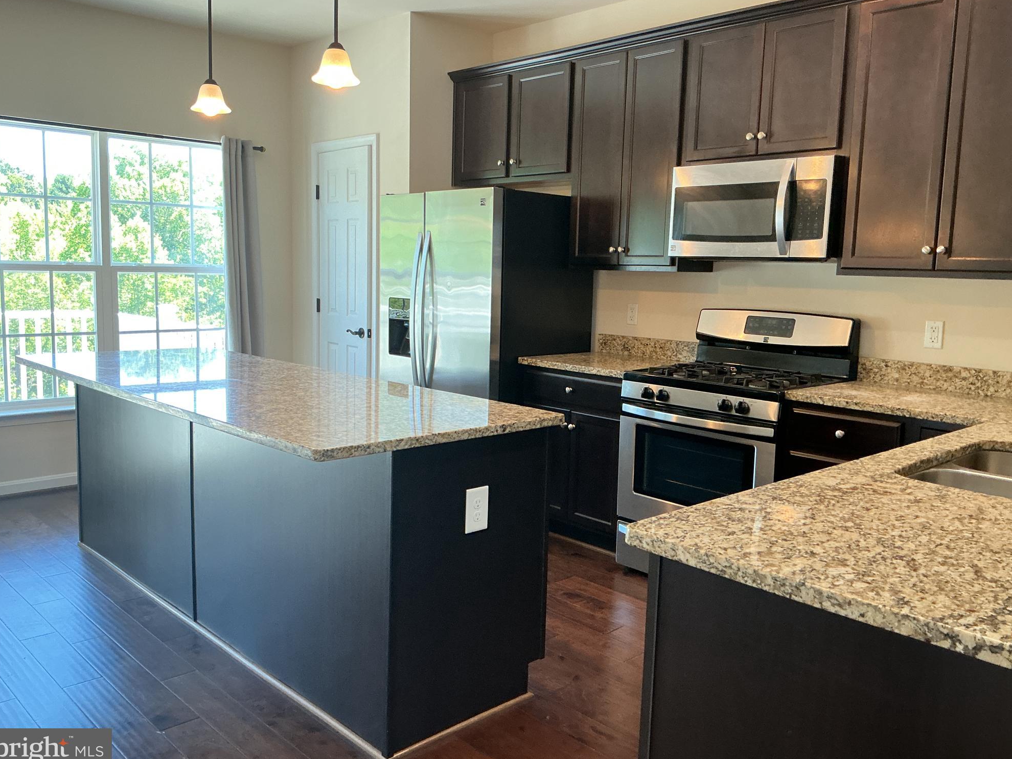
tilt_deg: -5.9
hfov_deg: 60.0
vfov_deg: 46.8
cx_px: 508
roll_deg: -1.6
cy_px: 378
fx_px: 877
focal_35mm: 30
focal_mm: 3
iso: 250
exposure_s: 1/60
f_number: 1.8
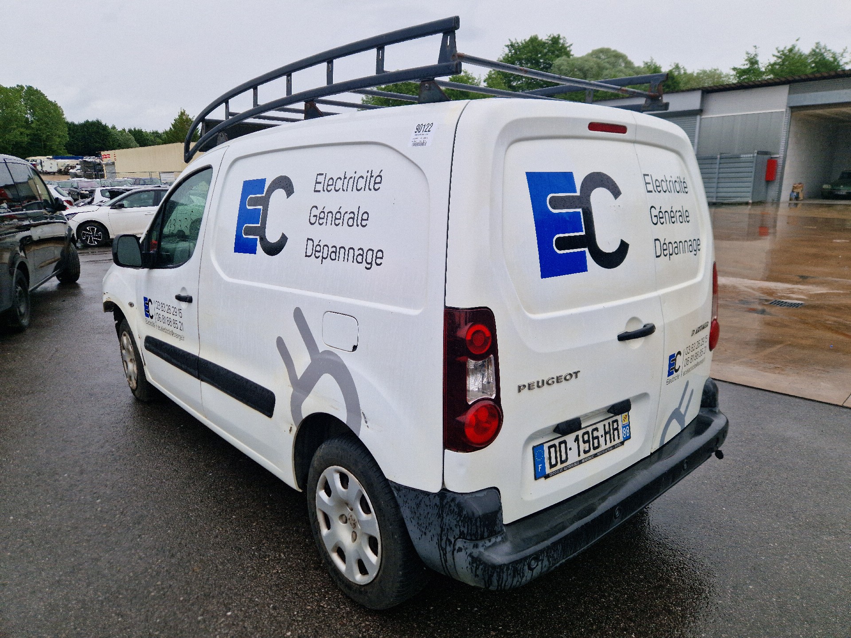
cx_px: 426
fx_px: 565
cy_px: 319
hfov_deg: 73.9
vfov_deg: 58.9
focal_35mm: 23
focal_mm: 5.4
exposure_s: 1/556
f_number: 1.8
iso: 50
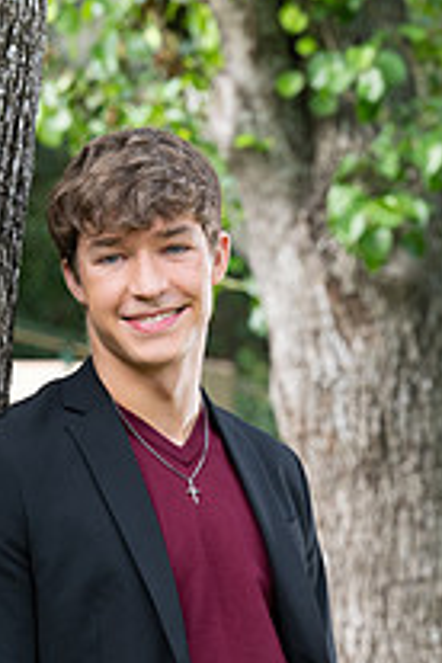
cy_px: 570
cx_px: 83
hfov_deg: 3.7
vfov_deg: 5.6
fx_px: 6814
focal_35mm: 370
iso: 400
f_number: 8
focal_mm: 170
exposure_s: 1/100
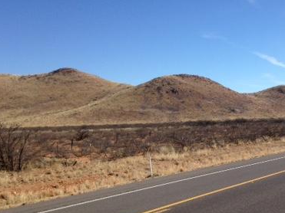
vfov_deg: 25.6
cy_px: 122
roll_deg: +1.4
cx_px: 230
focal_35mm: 57
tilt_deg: -2.1
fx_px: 469
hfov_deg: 32.8
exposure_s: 1/1869
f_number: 2.4
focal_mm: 4.12
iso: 50
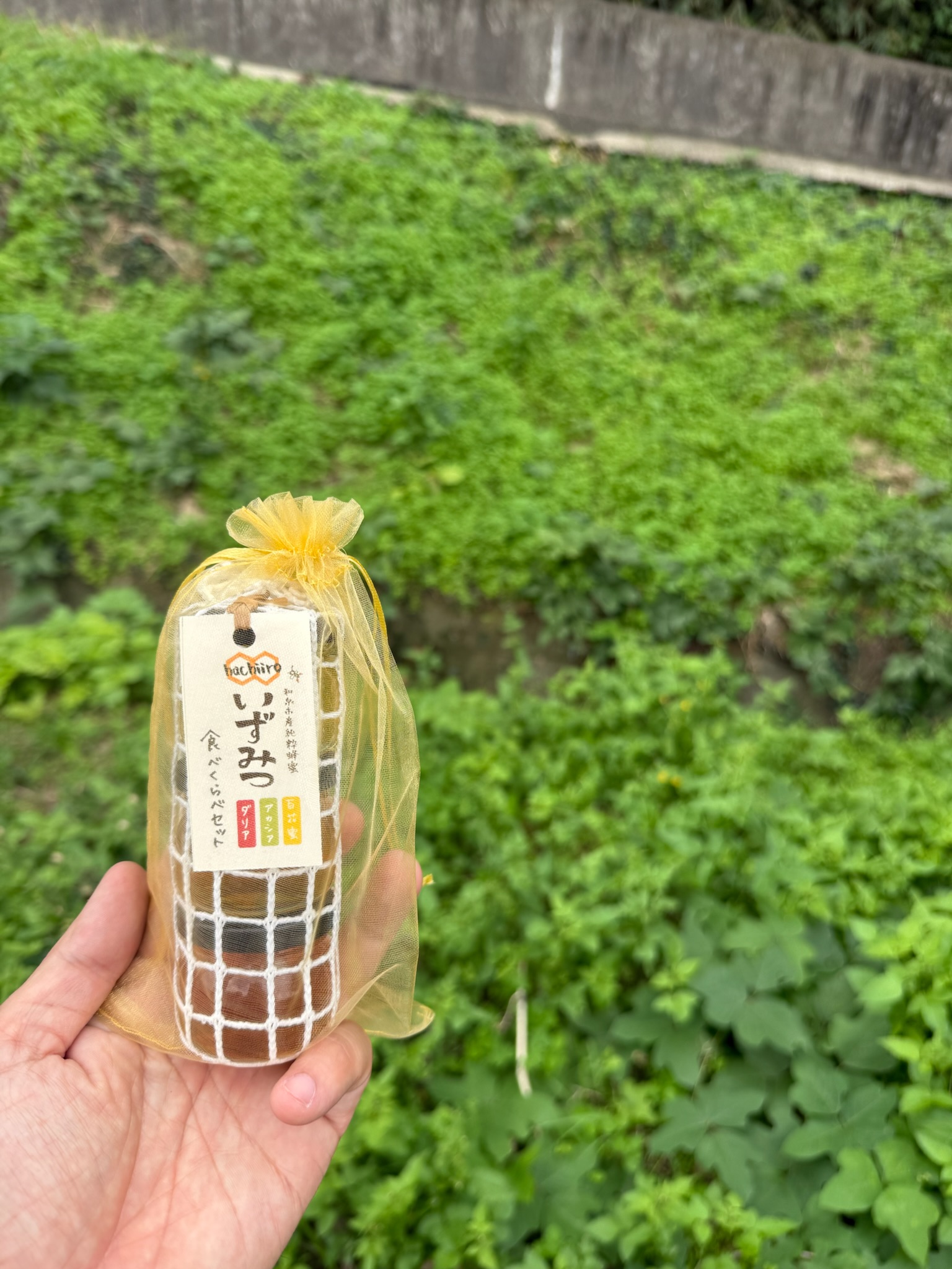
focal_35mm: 24
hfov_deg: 56.8
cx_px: 476
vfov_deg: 71.6
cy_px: 634
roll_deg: -5.2
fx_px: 880
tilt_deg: -25.5
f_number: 1.78
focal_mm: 6.76
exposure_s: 1/627
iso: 80
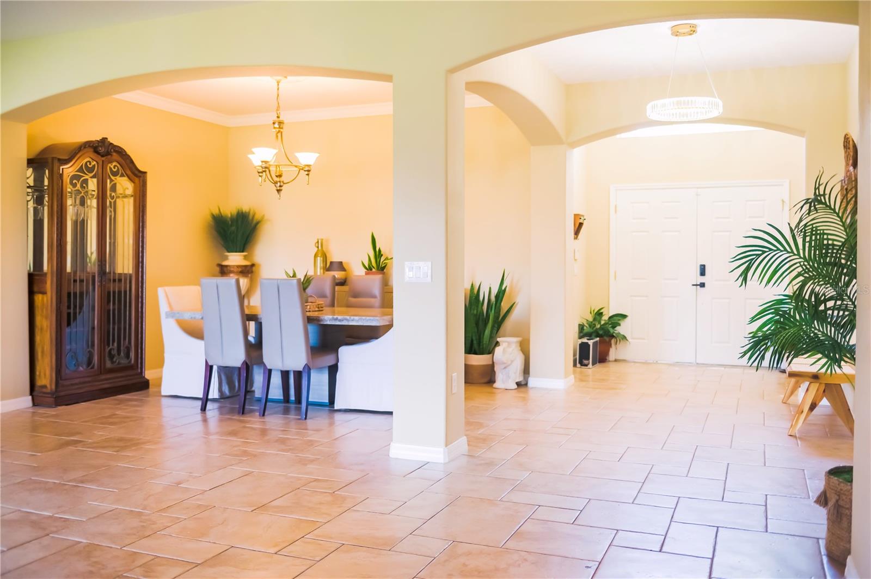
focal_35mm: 32
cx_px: 436
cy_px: 290
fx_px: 773
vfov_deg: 41.0
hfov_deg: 58.8
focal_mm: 32
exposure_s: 1/160
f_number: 2.8
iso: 800
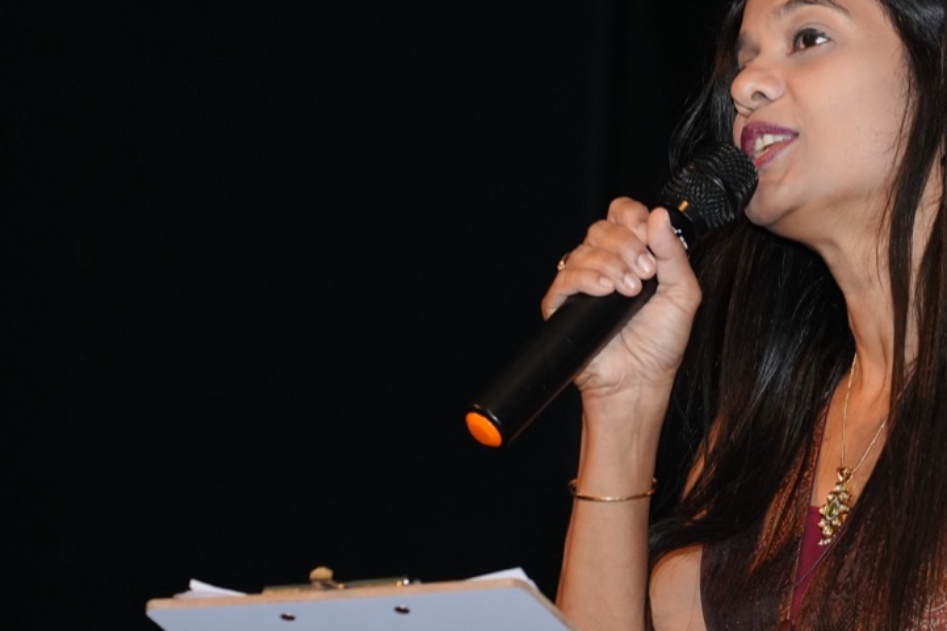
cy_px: 251
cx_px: 759
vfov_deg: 5.9
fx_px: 6126
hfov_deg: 8.8
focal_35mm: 233
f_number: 5.6
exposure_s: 1/160
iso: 2500
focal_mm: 105
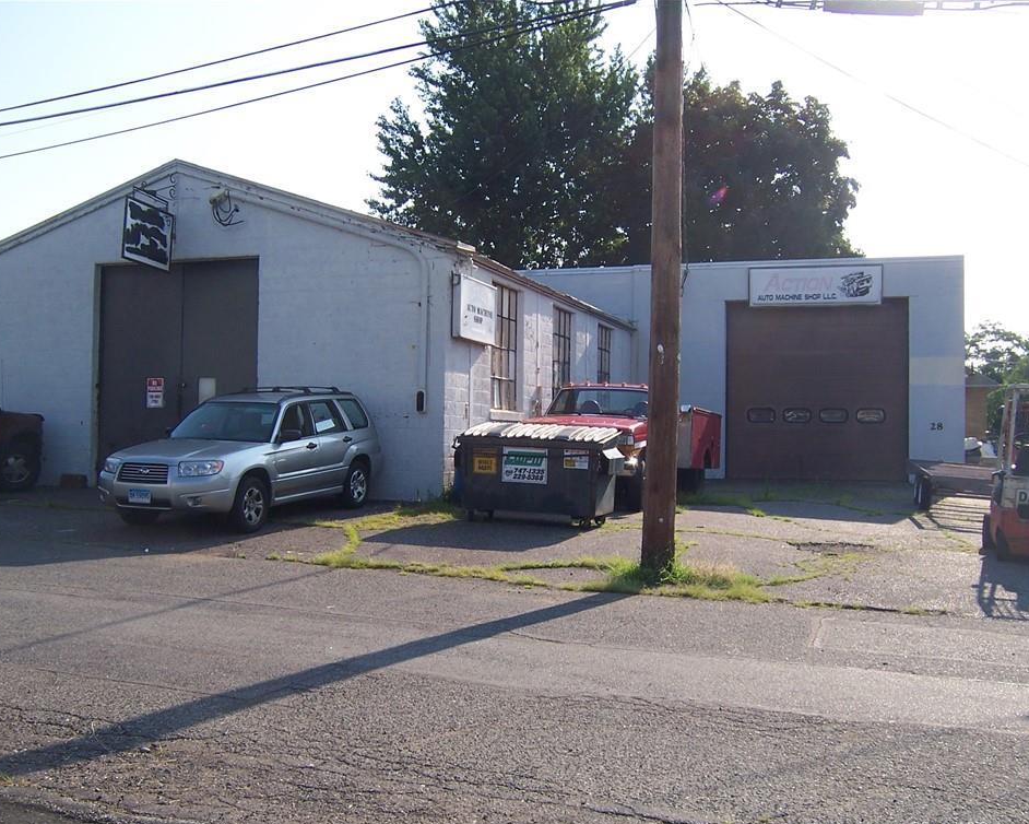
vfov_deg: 42.2
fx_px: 1066
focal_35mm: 35
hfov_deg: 51.5
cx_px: 508
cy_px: 419
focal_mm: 5.5
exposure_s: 1/750
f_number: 3.4
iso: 80
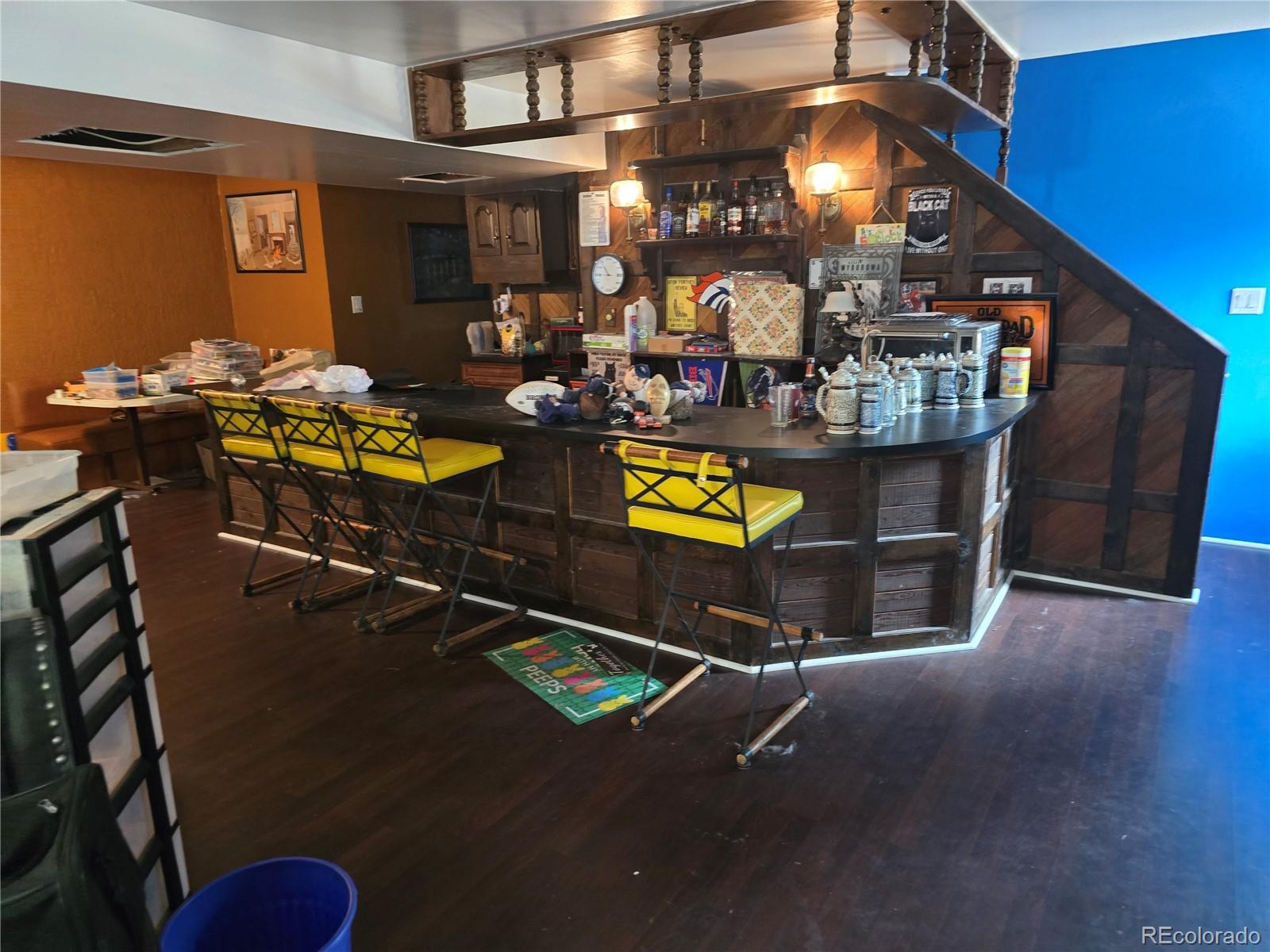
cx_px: 635
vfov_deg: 58.9
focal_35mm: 23
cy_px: 476
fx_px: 844
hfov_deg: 73.9
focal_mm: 6.3
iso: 1600
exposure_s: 1/40
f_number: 1.7
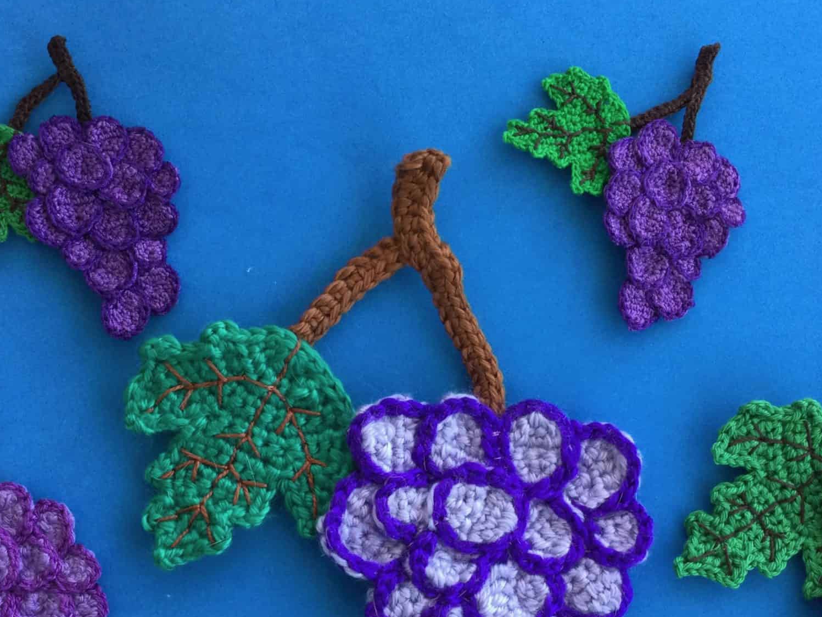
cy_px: 408
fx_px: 1259
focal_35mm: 53
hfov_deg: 36.2
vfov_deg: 27.4
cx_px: 435
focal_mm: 3.3
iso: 32
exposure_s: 1/33
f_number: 2.4
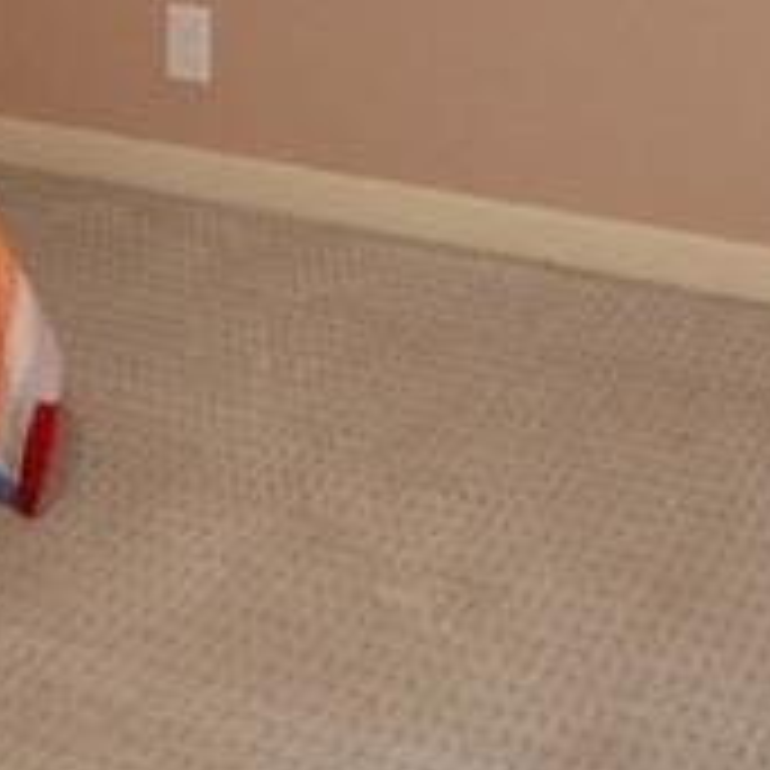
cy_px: -572
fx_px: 2038
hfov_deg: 21.3
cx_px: 540
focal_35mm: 81
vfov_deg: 17.7
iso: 400
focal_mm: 10
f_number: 3.5
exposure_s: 1/60
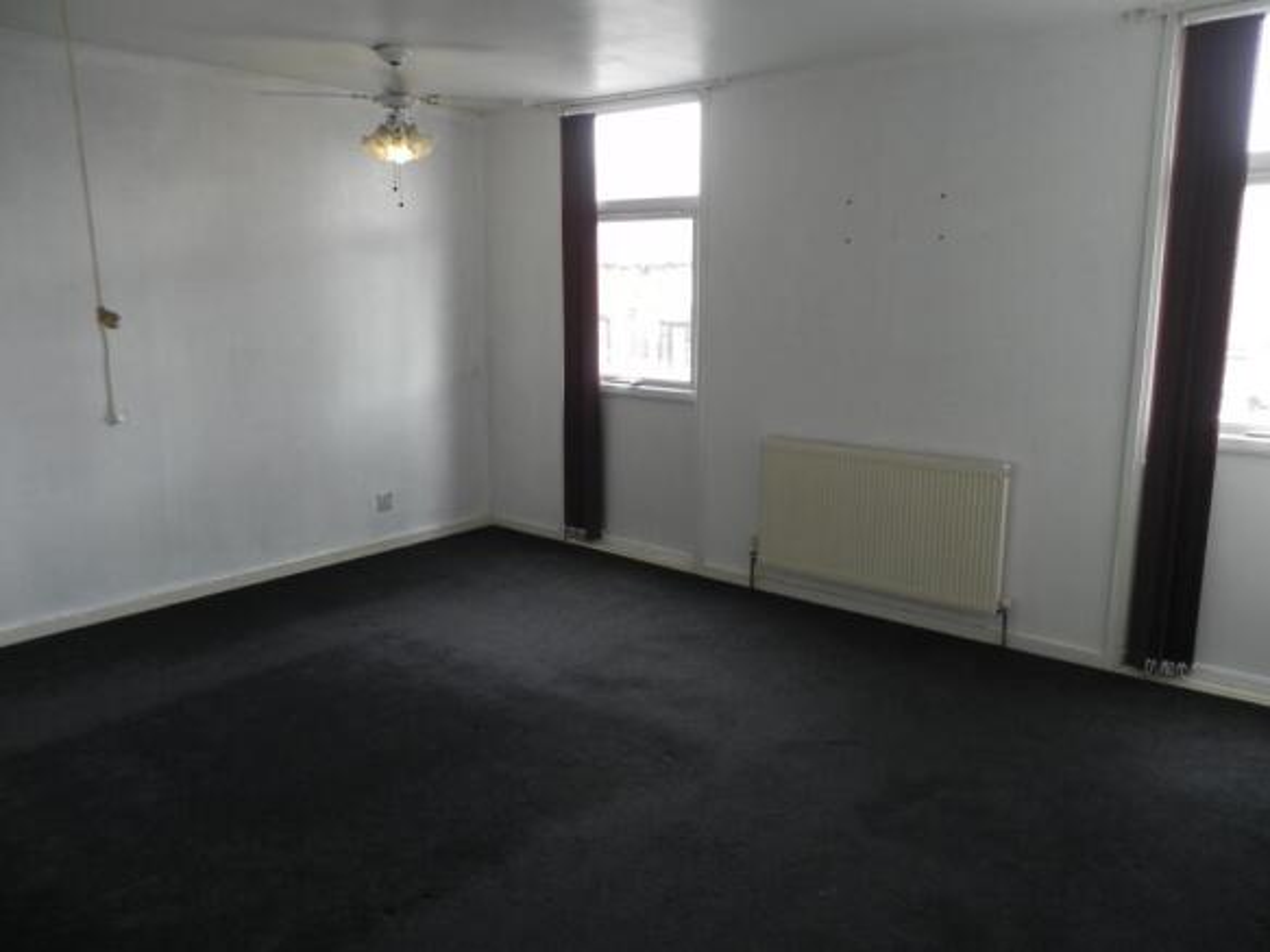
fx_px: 954
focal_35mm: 26
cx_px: 635
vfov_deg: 53.0
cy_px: 476
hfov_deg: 67.3
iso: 200
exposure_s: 1/15
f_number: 2.8
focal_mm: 4.6
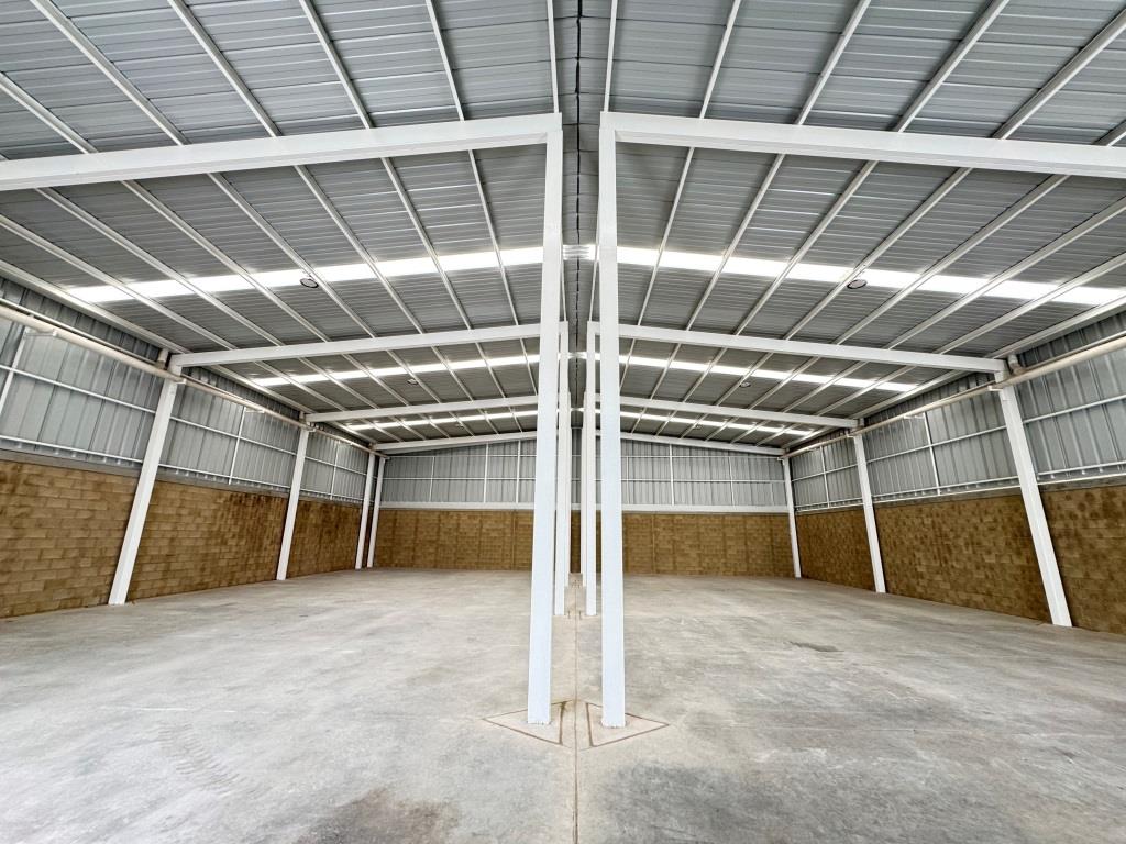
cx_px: 563
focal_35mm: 14
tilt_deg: +14.3
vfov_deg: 85.7
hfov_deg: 102.1
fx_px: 455
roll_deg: -0.1
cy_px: 422
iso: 160
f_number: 2.2
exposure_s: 1/99
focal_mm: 2.22
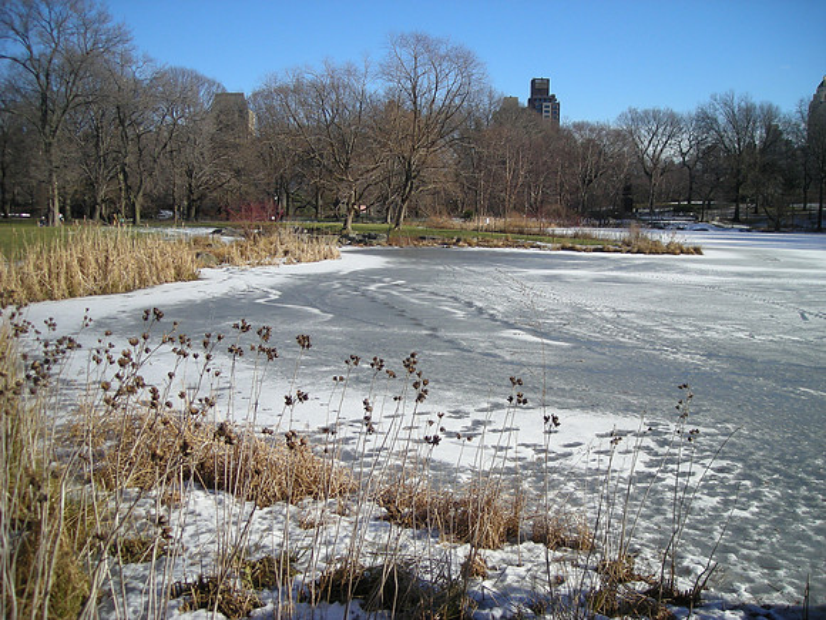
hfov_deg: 52.6
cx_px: 413
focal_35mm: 35
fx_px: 835
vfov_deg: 40.7
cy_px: 310
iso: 50
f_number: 5.7
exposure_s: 1/204
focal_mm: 5.7
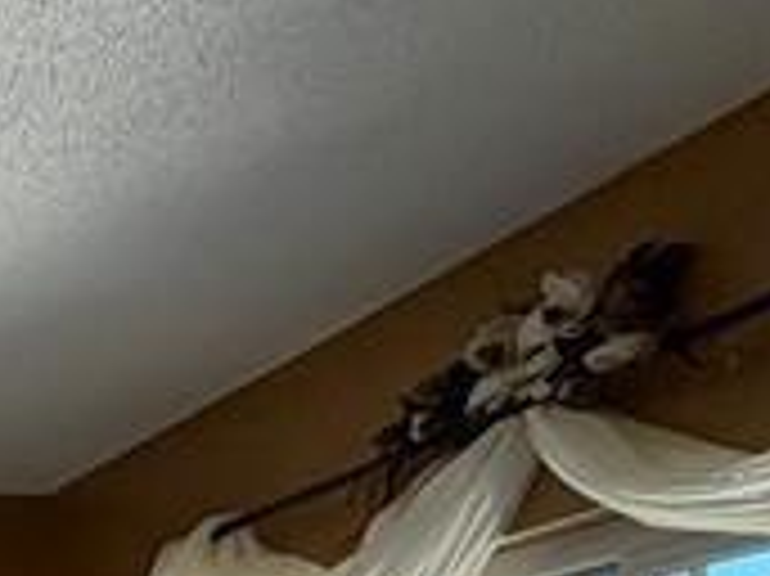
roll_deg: -1.1
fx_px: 1867
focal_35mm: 84
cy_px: 999
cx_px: -518
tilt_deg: -3.3
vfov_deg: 15.4
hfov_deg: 19.1
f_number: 2.2
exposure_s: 1/120
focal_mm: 2.22
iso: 160
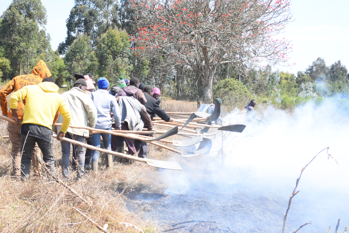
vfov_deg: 20.2
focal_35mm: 68
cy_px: 116
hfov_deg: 29.9
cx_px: 174
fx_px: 654
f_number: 5.3
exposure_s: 1/1250
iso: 1000
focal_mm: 45
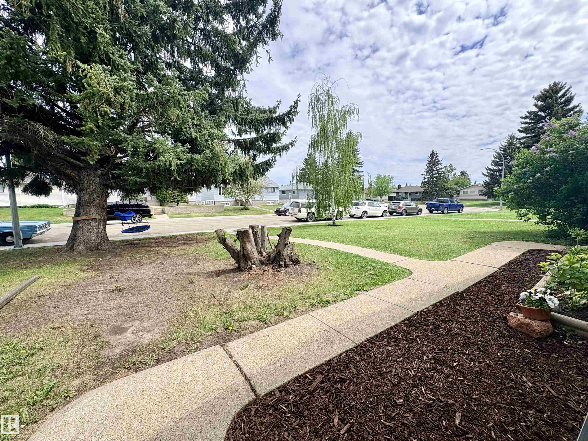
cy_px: 220
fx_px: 238
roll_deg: +1.1
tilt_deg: -4.8
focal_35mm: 14
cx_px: 294
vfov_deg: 85.7
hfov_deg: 102.1
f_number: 2.2
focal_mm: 2.22
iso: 50
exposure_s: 1/1506
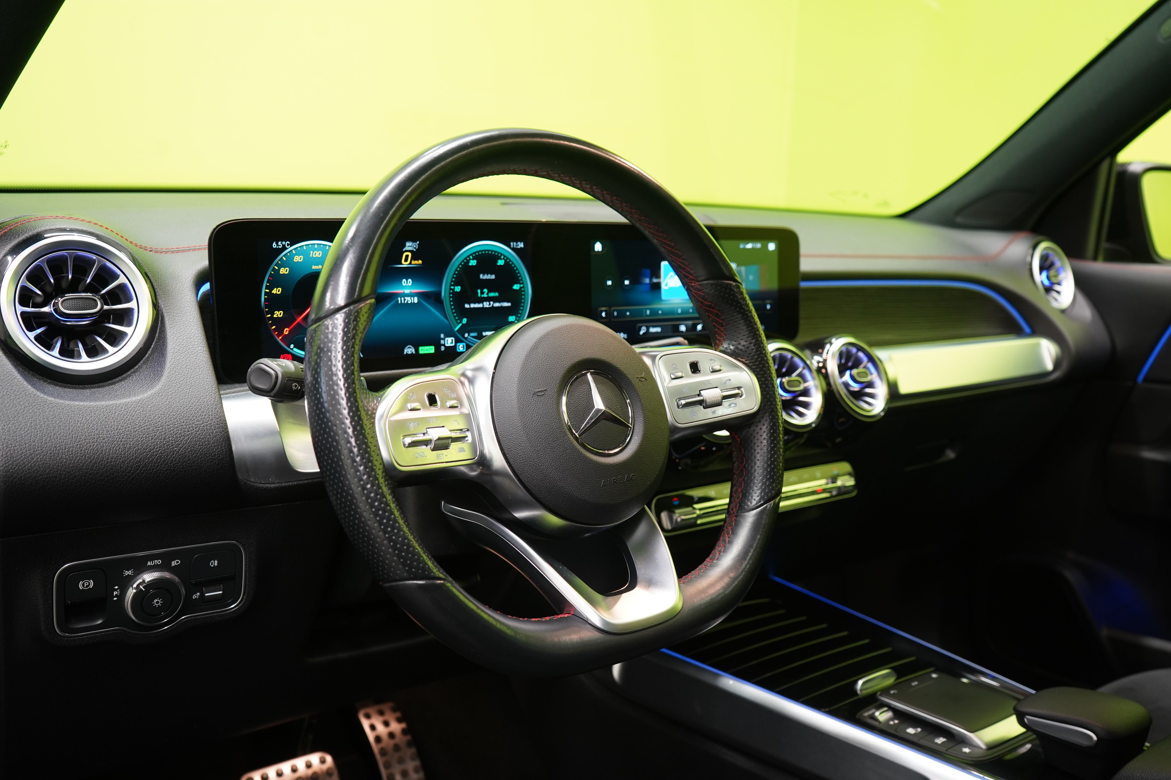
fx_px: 1106
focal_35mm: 34
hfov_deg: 55.8
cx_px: 586
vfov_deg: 38.9
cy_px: 390
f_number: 5.6
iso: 1250
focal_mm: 34
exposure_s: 1/20
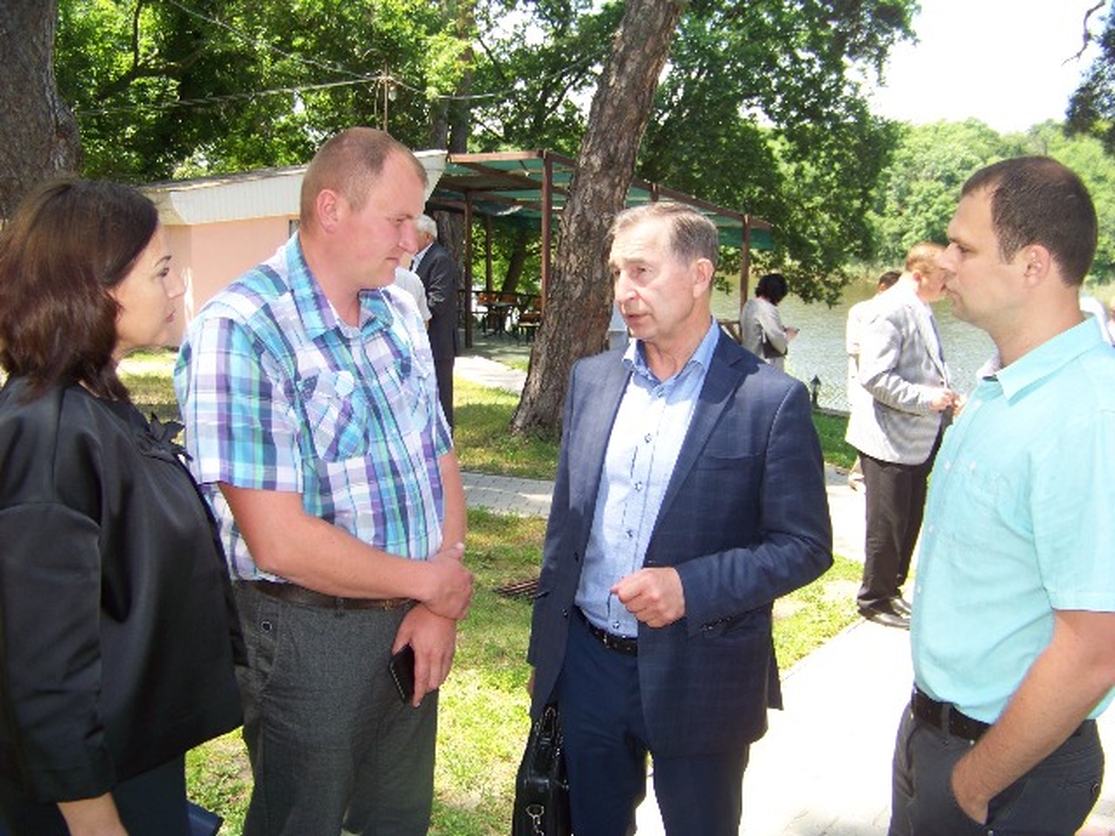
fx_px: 1160
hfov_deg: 51.4
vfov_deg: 39.7
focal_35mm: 36
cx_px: 558
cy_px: 418
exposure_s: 1/160
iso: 64
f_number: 2.8
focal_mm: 5.85
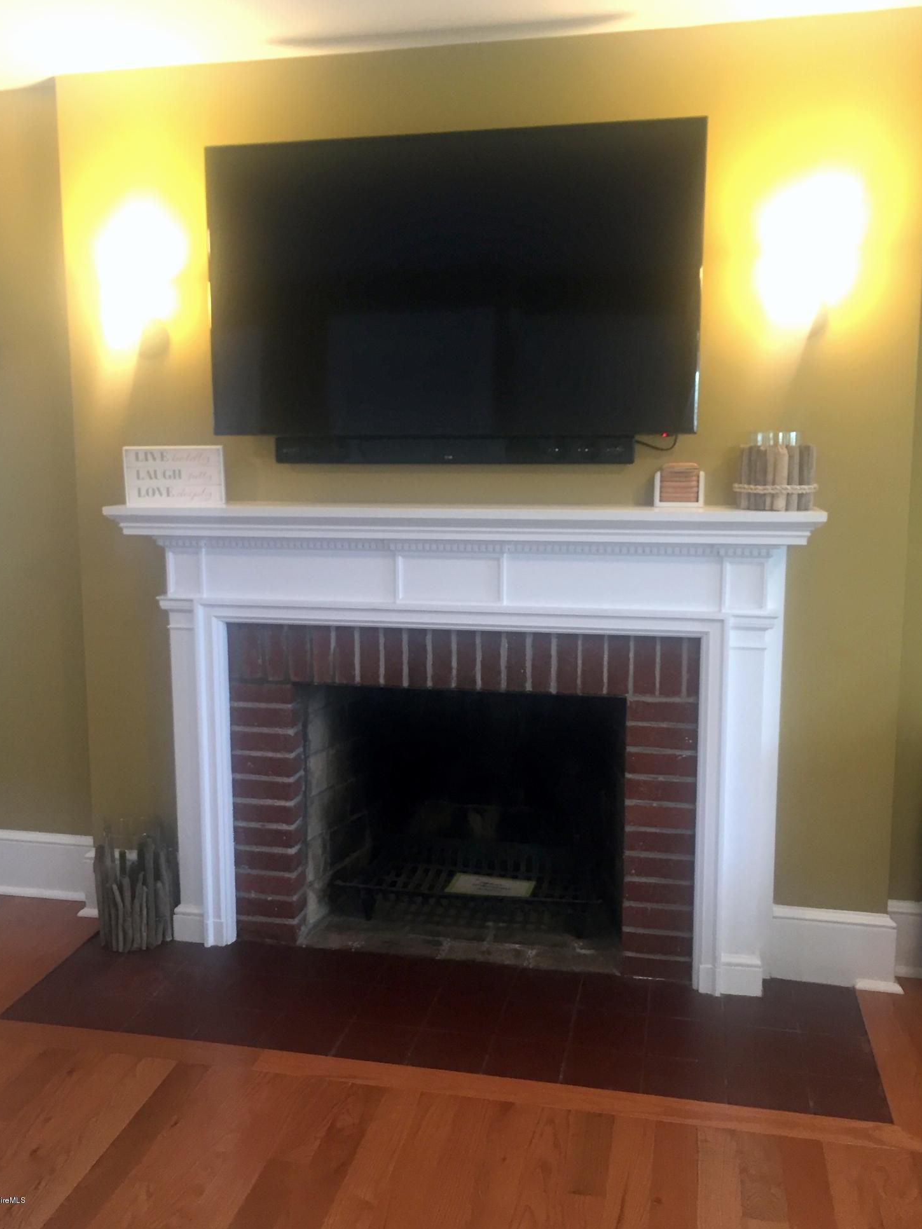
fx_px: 1065
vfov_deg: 60.0
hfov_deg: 46.8
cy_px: 605
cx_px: 450
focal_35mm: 30
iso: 100
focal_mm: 4.15
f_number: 2.2
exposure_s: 1/30
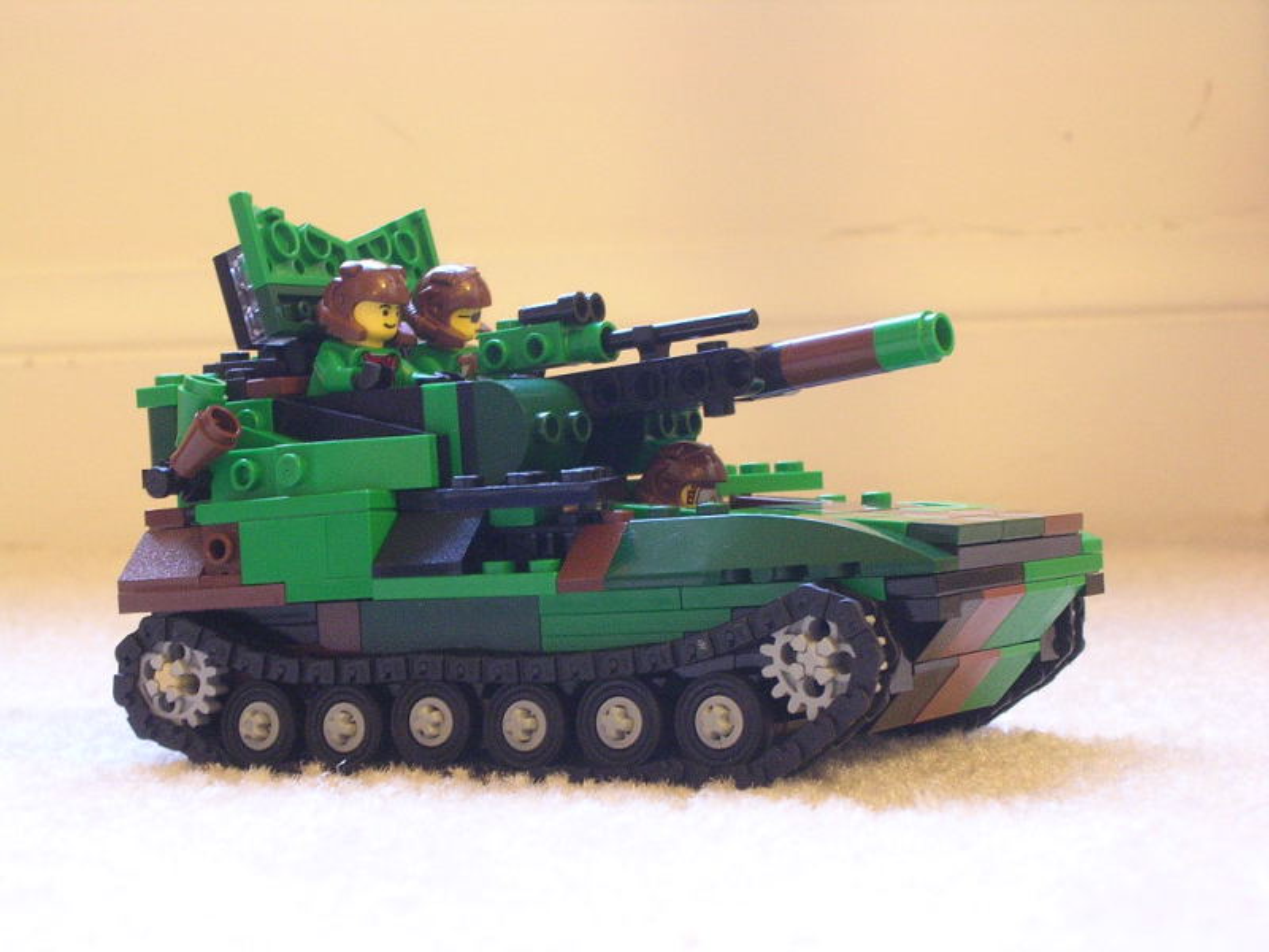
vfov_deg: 17.2
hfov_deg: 22.8
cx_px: 634
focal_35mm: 86
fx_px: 3153
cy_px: 476
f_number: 4.1
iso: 400
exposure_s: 1/1.9
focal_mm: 13
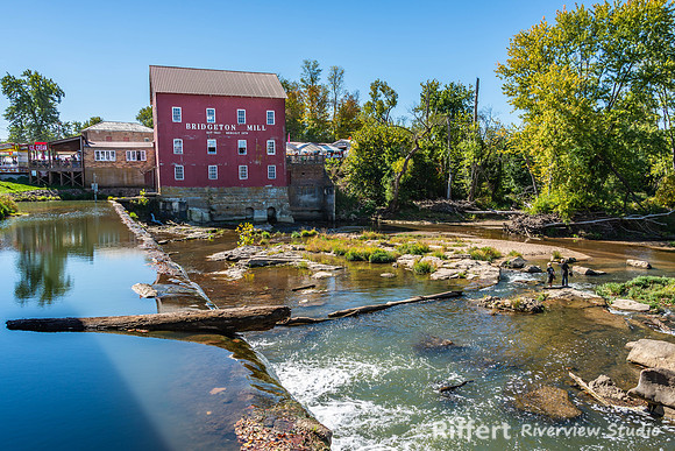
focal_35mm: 29
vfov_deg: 44.8
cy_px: 226
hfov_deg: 63.4
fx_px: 546
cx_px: 338
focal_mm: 28
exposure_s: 1/160
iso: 100
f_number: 9
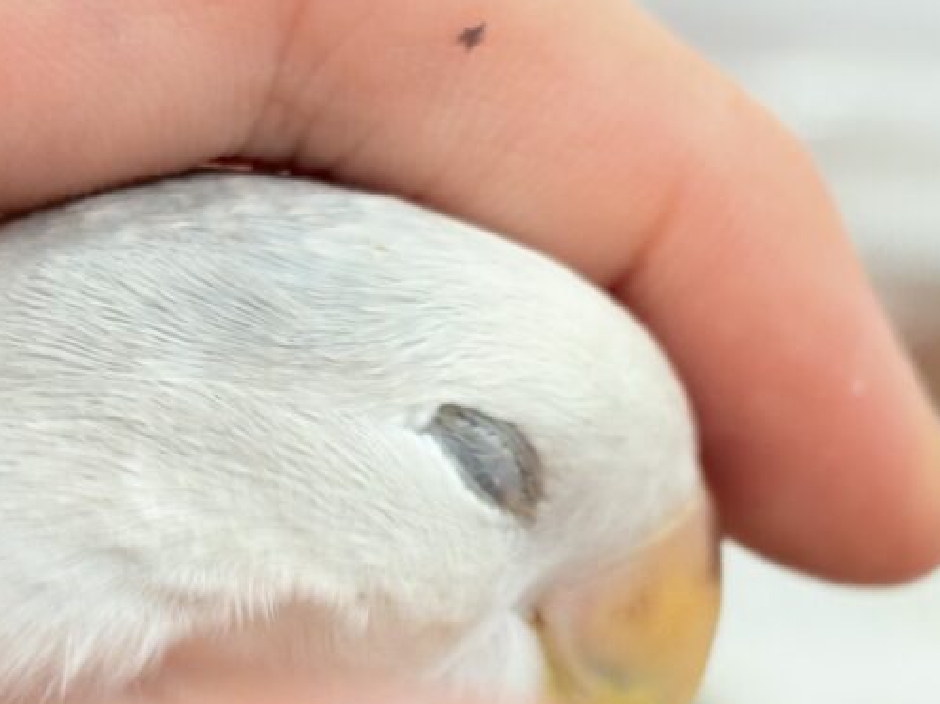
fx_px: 3421
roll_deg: +3.1
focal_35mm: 126
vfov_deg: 11.7
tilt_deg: -12.8
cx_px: 370
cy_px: 550
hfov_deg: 15.6
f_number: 1.6
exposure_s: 1/50
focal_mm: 5.96
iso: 64
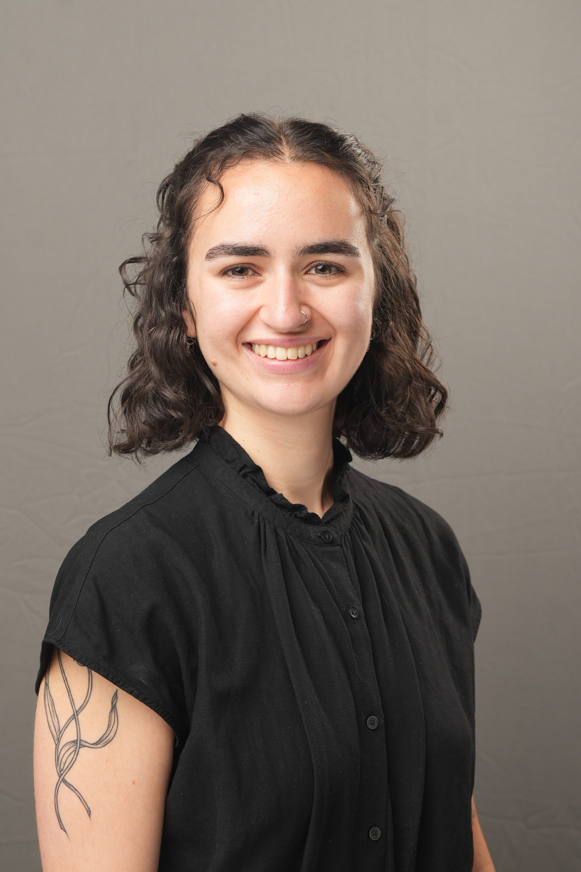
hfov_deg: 15.0
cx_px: 290
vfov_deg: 22.4
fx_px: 2203
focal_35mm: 91
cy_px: 436
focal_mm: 60.7
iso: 200
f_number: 6.3
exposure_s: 1/250
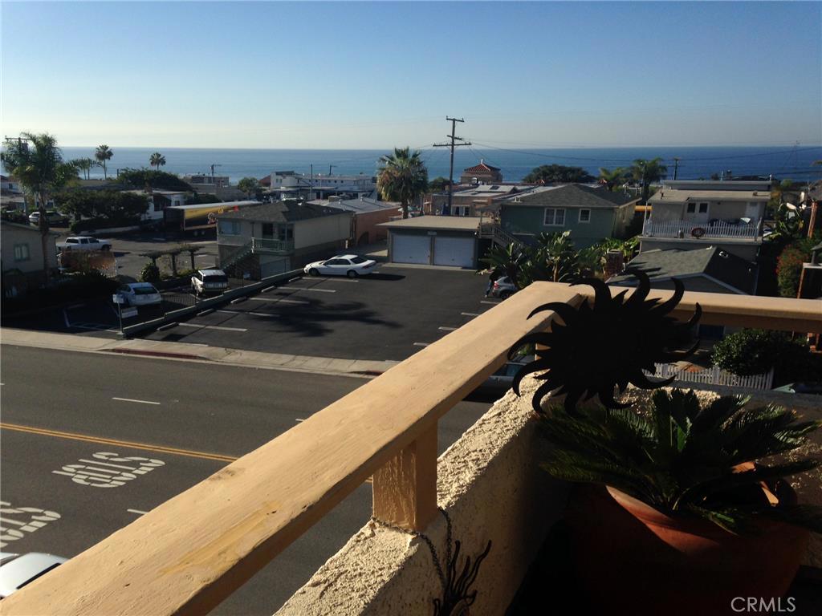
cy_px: 308
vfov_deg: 42.9
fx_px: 784
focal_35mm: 33
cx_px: 411
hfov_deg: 55.4
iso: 50
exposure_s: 1/2584
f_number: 2.4
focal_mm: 4.12
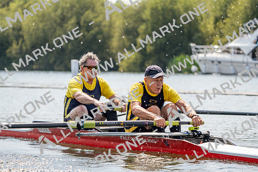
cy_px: 86
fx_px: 1434
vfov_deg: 6.9
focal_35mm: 200
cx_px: 129
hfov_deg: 10.3
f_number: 5.6
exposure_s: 1/1600
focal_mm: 200
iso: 250
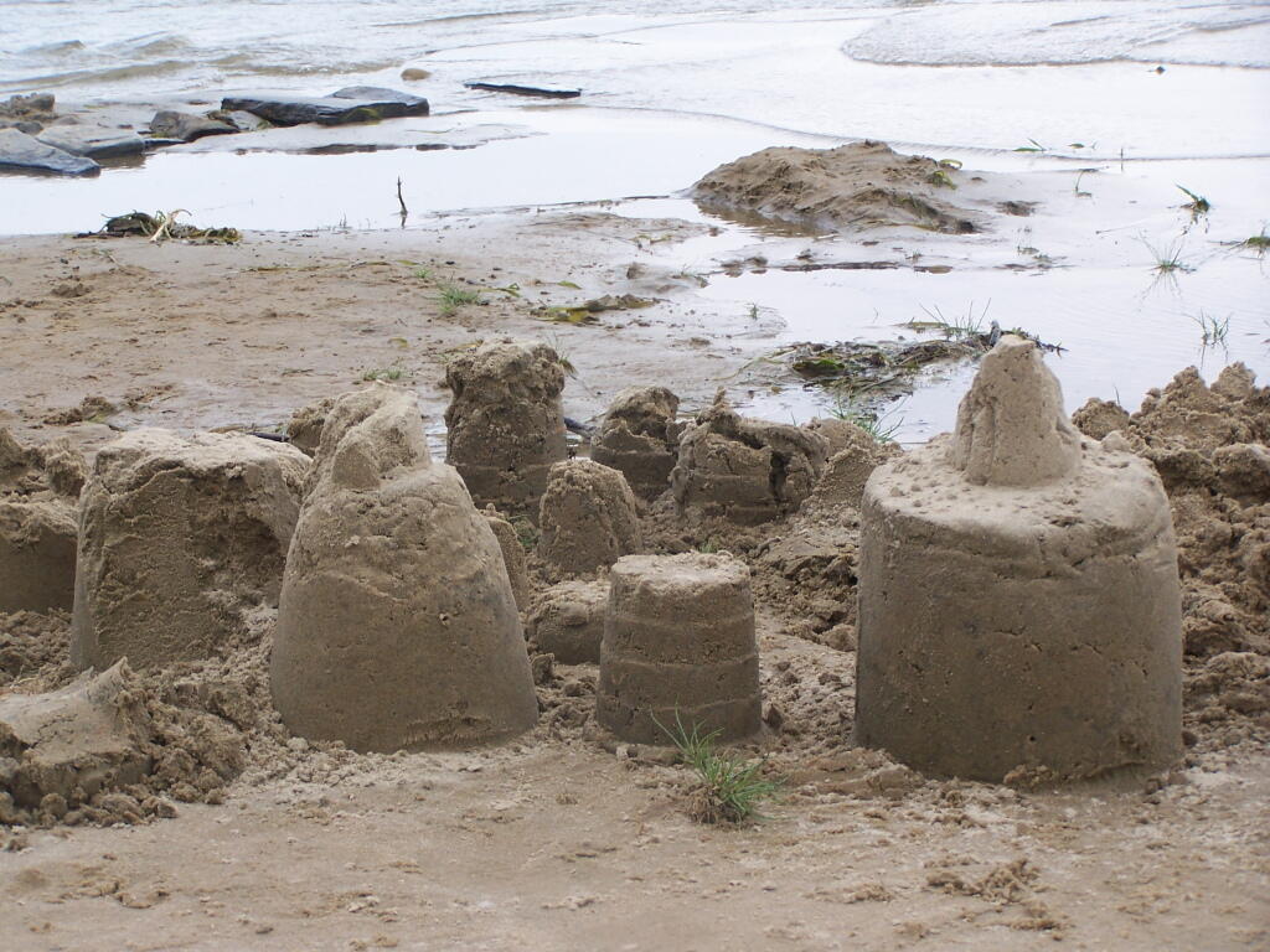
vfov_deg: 18.0
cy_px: 476
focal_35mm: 82
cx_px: 635
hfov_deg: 23.8
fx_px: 3008
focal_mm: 13.7
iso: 80
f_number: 3.2
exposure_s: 1/400
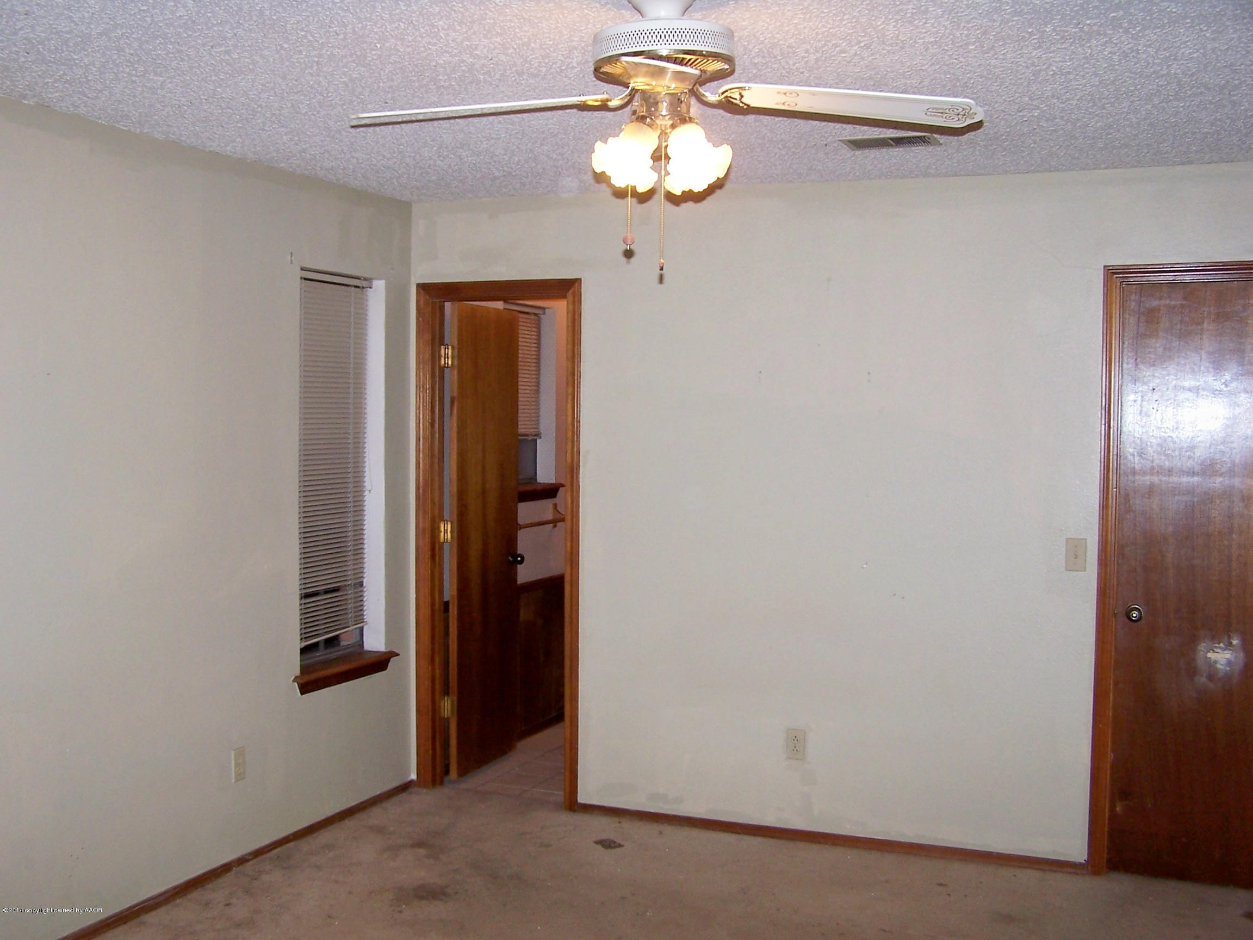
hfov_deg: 49.0
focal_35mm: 38
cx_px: 626
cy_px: 470
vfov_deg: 37.7
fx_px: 1375
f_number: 2.8
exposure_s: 1/60
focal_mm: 6.3
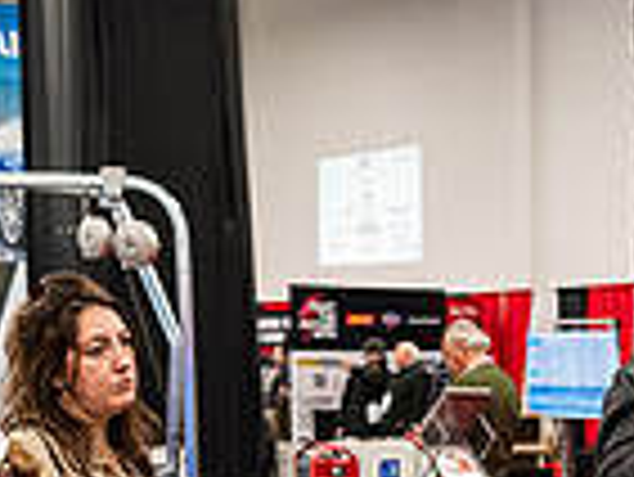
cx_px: 666
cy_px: 639
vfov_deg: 13.9
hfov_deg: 18.6
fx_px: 1870
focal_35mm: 102
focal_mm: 24
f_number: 3.5
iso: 3200
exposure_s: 1/200
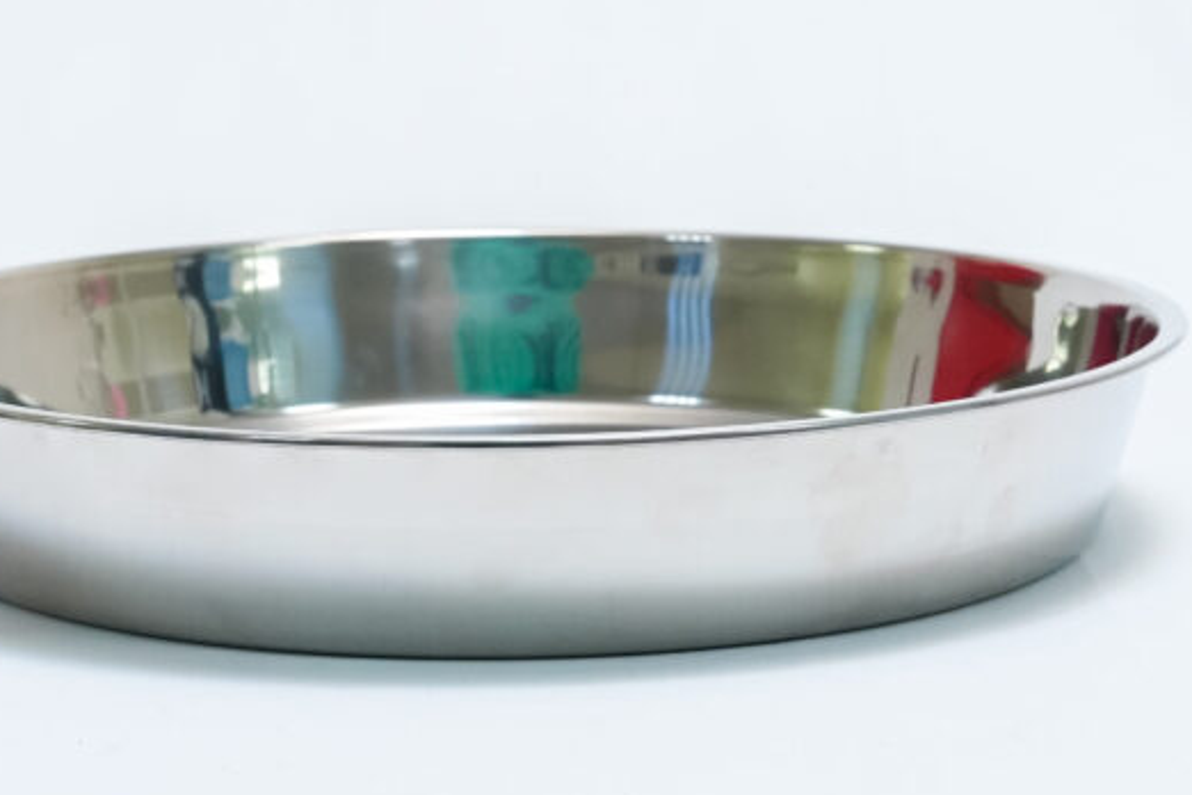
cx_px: 509
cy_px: 321
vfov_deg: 12.4
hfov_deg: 18.6
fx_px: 3642
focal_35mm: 110
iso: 3200
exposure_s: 1/125
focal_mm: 55
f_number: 10
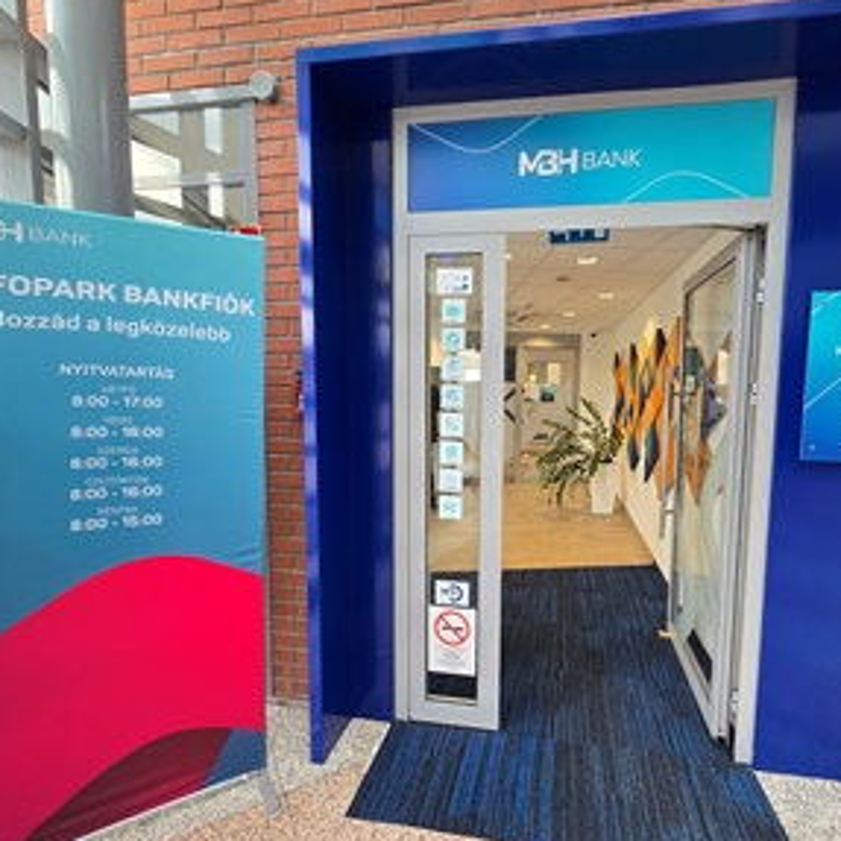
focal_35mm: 16
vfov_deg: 87.4
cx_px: 486
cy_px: 422
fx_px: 440
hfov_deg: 86.8
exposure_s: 1/100
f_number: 2.2
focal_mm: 2.2
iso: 125
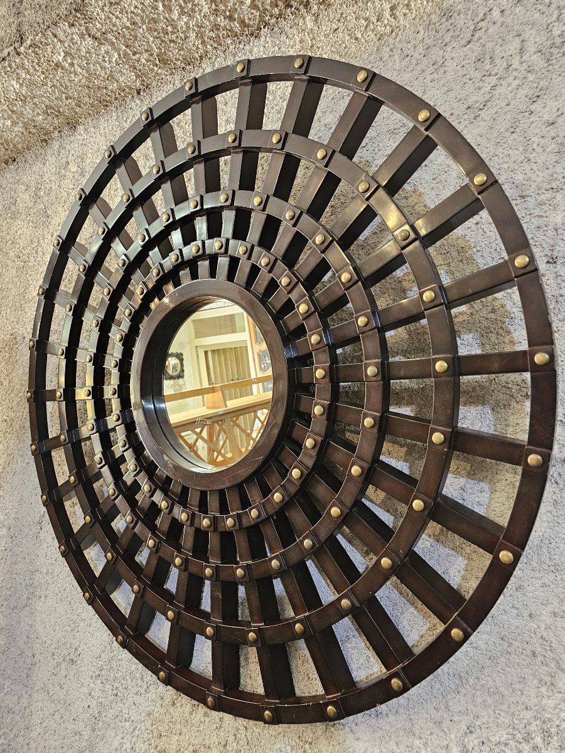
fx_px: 501
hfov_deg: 58.9
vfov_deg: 73.9
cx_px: 282
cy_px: 376
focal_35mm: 23
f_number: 1.7
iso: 500
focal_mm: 6.3
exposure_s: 1/100
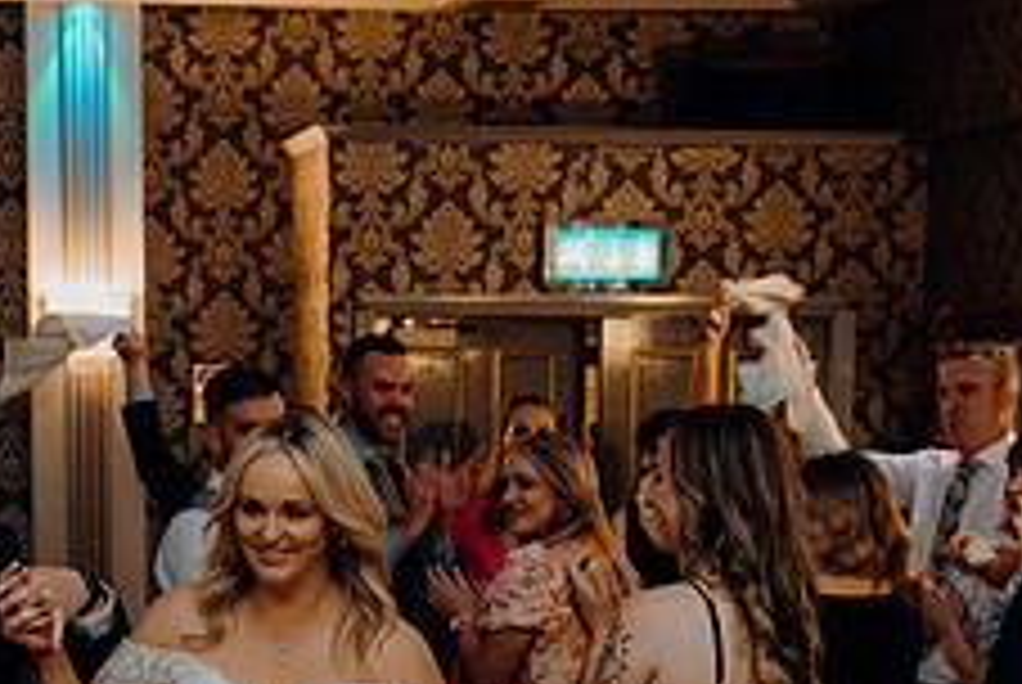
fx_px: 2899
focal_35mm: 102
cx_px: 108
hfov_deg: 19.6
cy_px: 866
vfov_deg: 13.0
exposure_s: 1/160
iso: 2500
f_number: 3.5
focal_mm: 40
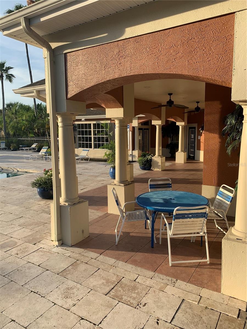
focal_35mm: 26
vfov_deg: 67.3
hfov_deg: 53.1
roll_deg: -0.6
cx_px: 124
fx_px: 247
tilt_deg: -5.9
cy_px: 164
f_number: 1.8
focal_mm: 4.25
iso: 25
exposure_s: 1/777
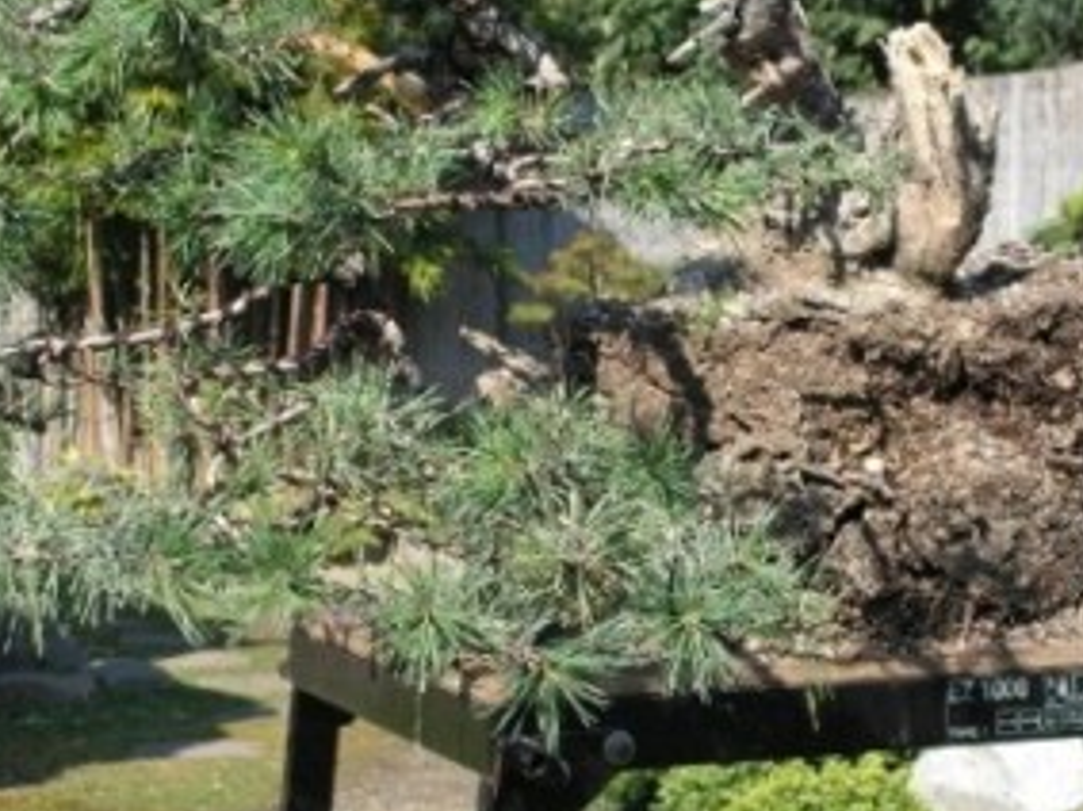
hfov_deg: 20.9
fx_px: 2940
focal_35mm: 94
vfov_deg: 15.7
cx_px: 614
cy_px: 421
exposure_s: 1/320
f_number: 3.3
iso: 50
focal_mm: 11
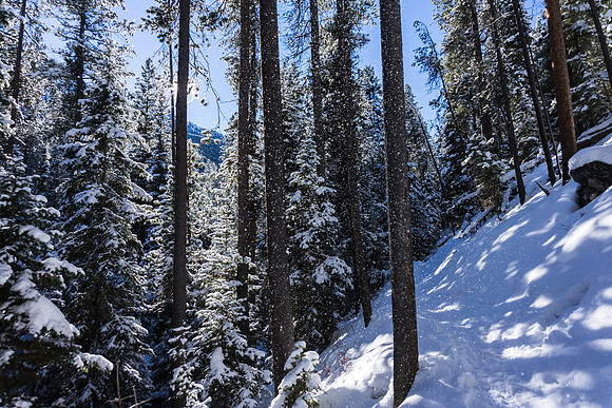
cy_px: 204
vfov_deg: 53.2
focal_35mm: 24
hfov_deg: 73.7
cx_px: 306
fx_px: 408
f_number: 4
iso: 250
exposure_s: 1/500
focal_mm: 16
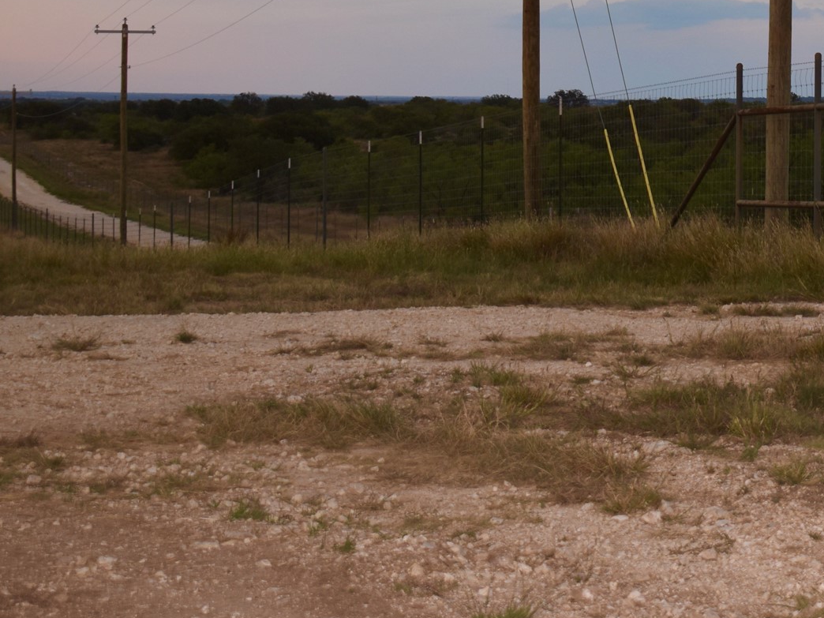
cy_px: 81
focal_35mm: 102
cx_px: 706
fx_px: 2428
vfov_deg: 14.4
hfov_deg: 19.0
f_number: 5
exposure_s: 1/200
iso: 220
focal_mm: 34
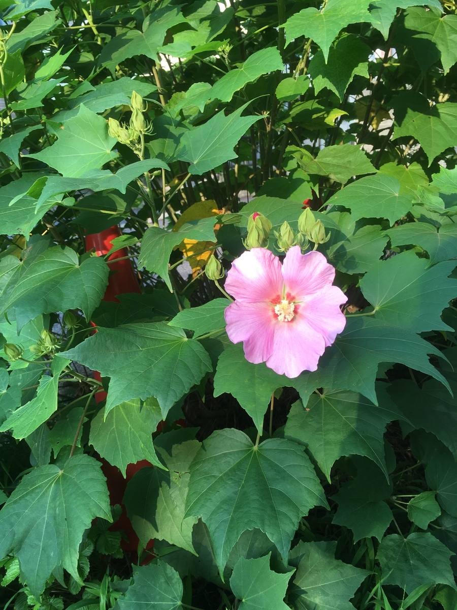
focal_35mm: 29
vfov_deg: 61.7
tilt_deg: -16.3
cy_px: 305
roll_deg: +3.4
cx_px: 228
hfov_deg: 48.2
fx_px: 510
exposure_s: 1/167
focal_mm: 4.15
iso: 25
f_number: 2.2
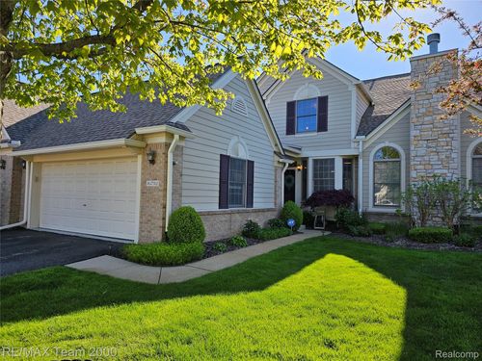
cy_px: 180
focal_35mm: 23
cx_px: 241
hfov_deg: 73.9
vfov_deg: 58.9
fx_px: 320
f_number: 1.7
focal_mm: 6.3
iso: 10
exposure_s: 1/312
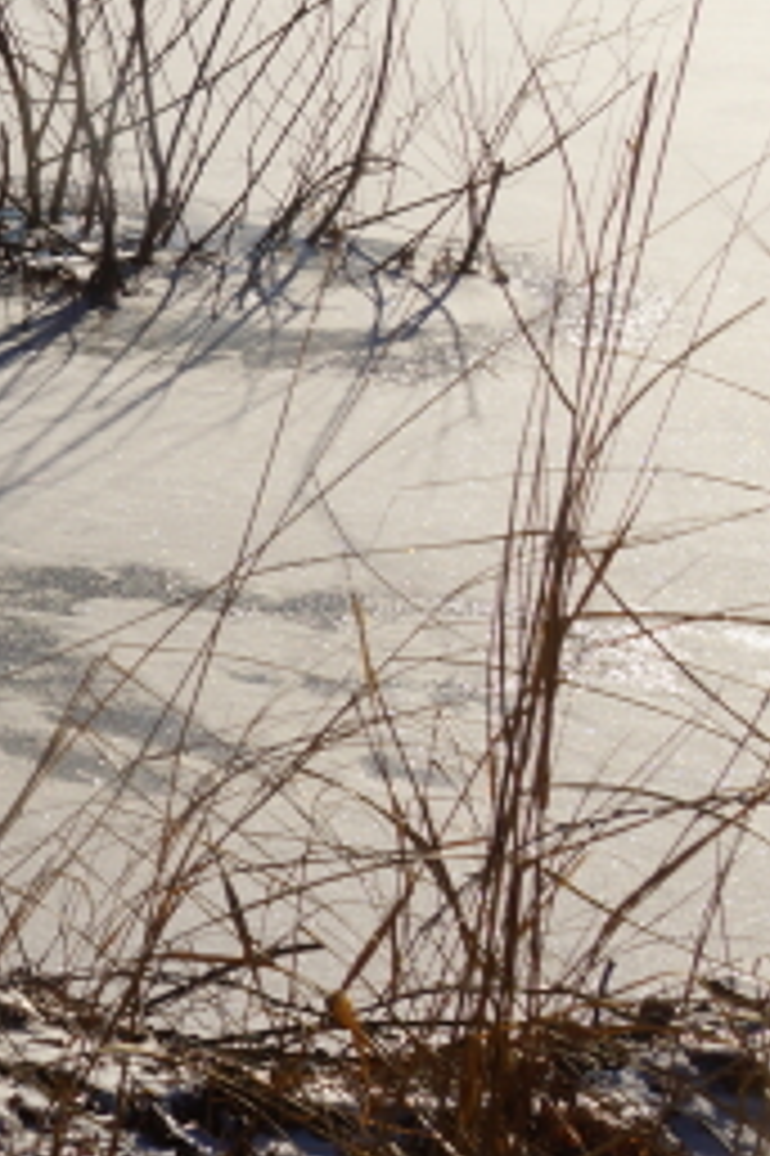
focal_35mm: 105
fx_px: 3373
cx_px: -919
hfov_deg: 11.4
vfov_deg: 19.3
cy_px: 274
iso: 100
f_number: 13
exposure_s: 1/125
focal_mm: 18
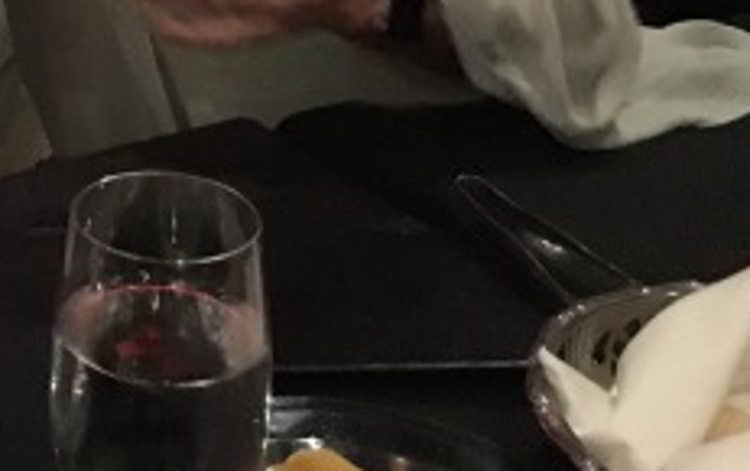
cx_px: -49
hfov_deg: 23.1
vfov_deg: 14.2
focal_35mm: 85
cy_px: -279
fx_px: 1740
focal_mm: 4.15
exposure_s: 1/15
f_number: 2.2
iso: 1600
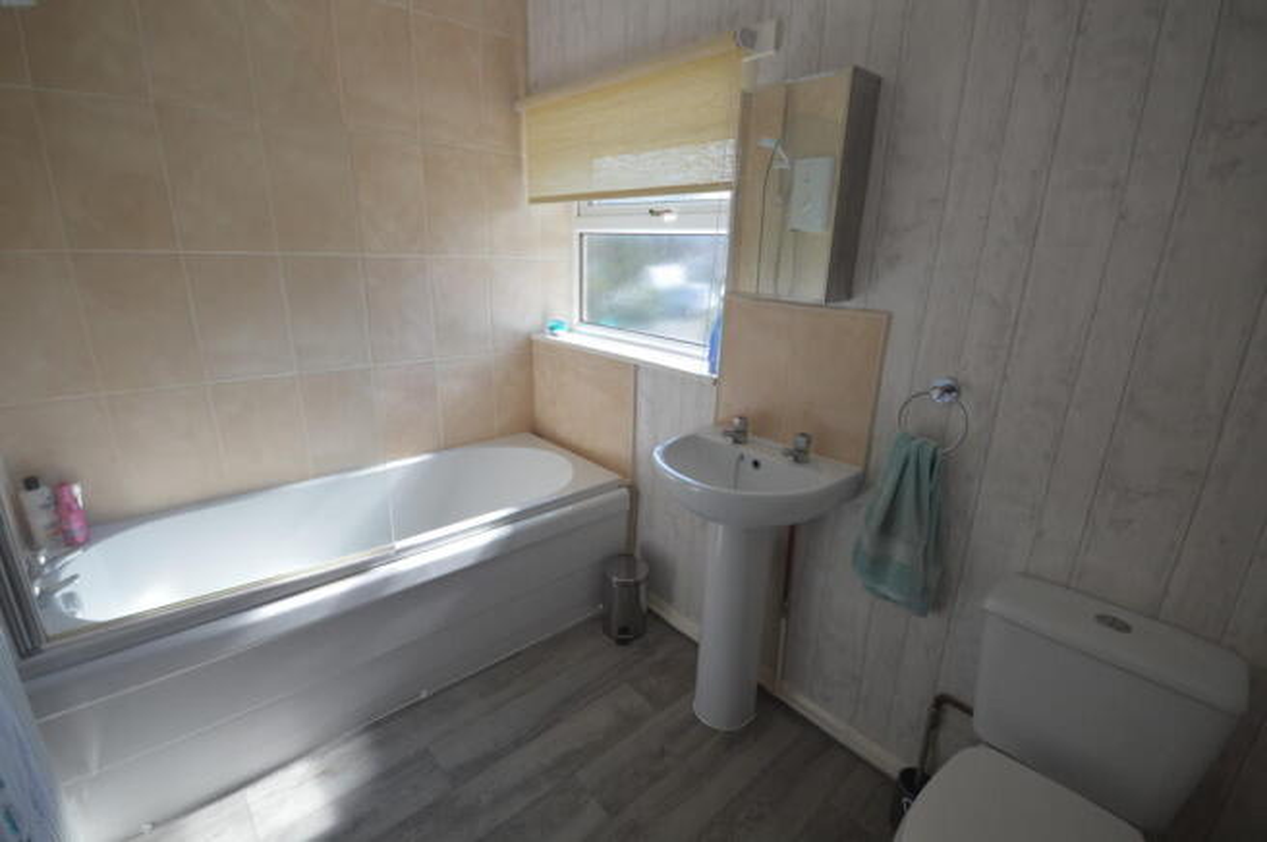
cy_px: 421
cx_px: 634
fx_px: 527
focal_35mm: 15
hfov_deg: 100.4
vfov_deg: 77.2
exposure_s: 1/160
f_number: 4
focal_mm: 10
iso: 100
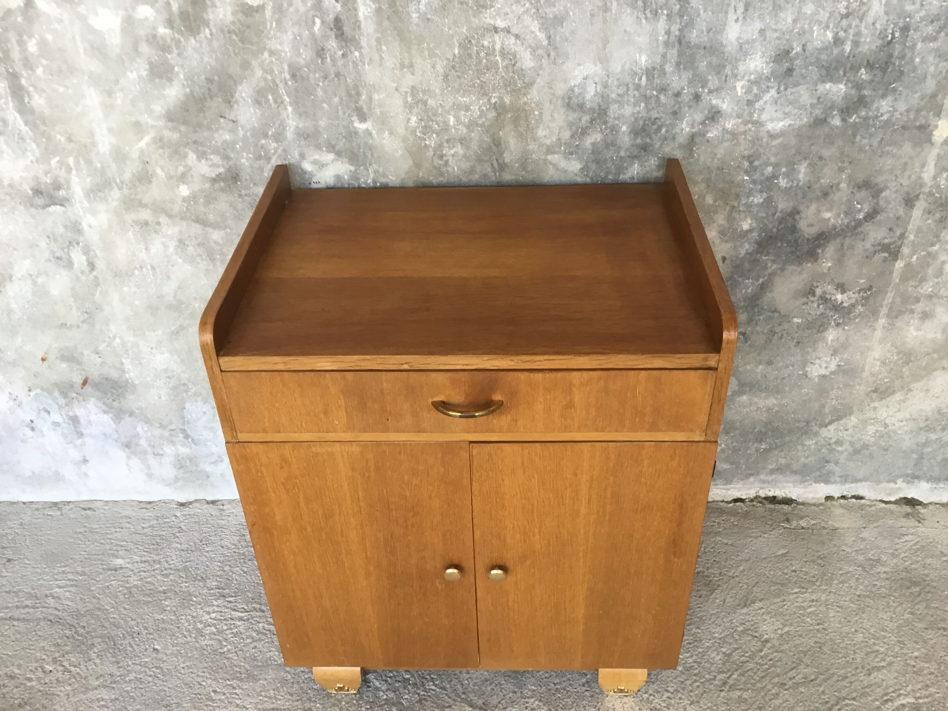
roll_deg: +3.5
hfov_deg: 58.4
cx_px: 474
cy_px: 356
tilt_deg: -33.8
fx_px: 849
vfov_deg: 45.4
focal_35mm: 31
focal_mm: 3.3
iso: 80
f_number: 2.4
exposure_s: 1/33
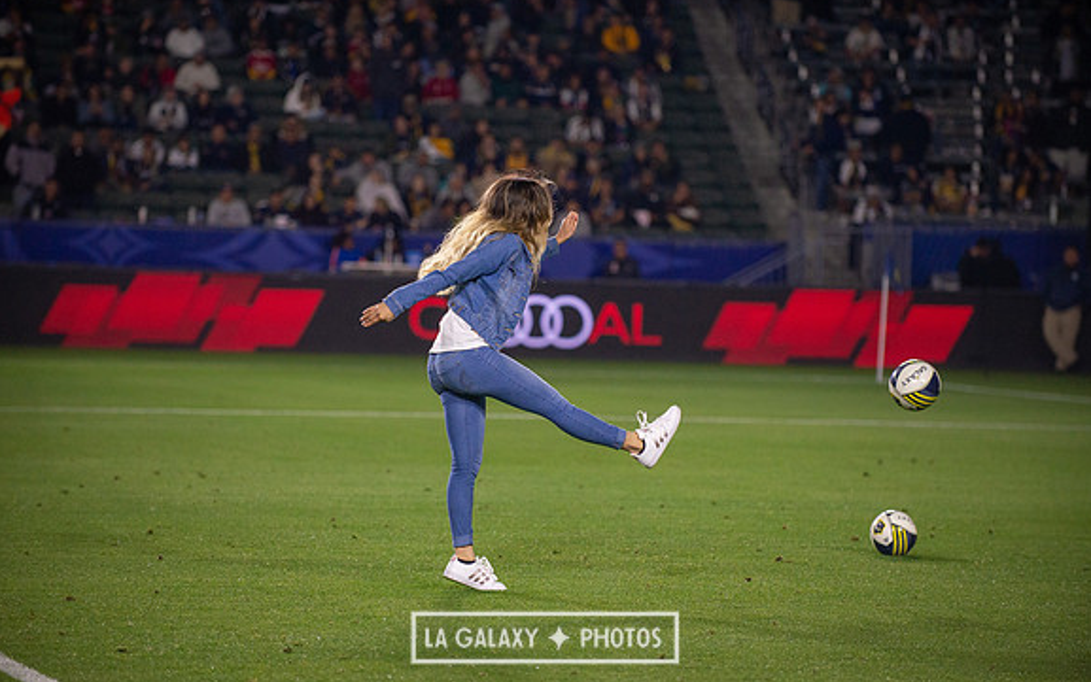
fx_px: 4878
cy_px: 354
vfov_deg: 8.0
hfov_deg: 12.8
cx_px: 545
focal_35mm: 164
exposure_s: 1/2500
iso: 1600
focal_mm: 160
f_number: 2.8
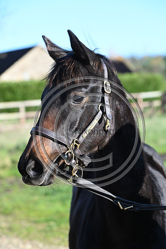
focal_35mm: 120
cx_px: 83
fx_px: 829
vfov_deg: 17.1
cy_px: 124
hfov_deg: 11.4
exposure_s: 1/1250
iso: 800
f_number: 5.6
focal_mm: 120
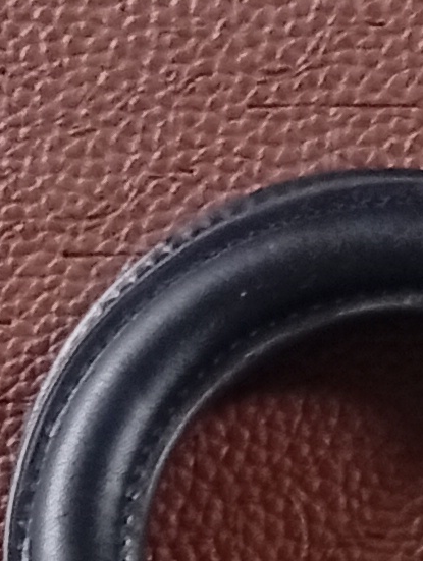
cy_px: 1319
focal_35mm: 200
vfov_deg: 9.0
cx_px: 616
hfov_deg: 7.3
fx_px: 3250
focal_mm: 3.84
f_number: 1.8
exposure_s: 1/33.3
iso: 399
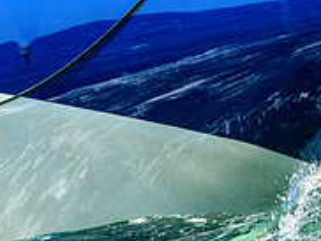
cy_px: -92
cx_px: 252
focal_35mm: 1422
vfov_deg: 1.0
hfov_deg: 1.4
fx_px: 13204
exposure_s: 1/2500
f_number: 5
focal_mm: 310
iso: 400
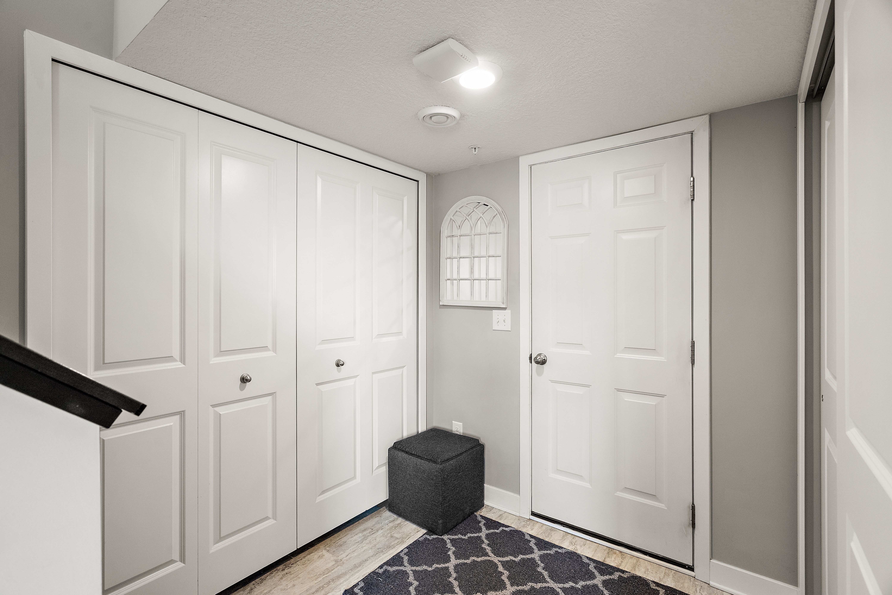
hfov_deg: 96.7
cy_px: 298
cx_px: 446
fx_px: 396
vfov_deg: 73.7
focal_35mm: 16
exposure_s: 1/5
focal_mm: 16
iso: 500
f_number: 8
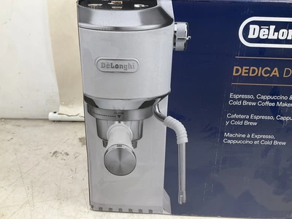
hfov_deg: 61.7
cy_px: 110
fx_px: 245
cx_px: 146
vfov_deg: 48.2
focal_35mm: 29
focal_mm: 3
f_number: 1.8
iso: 32
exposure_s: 1/60
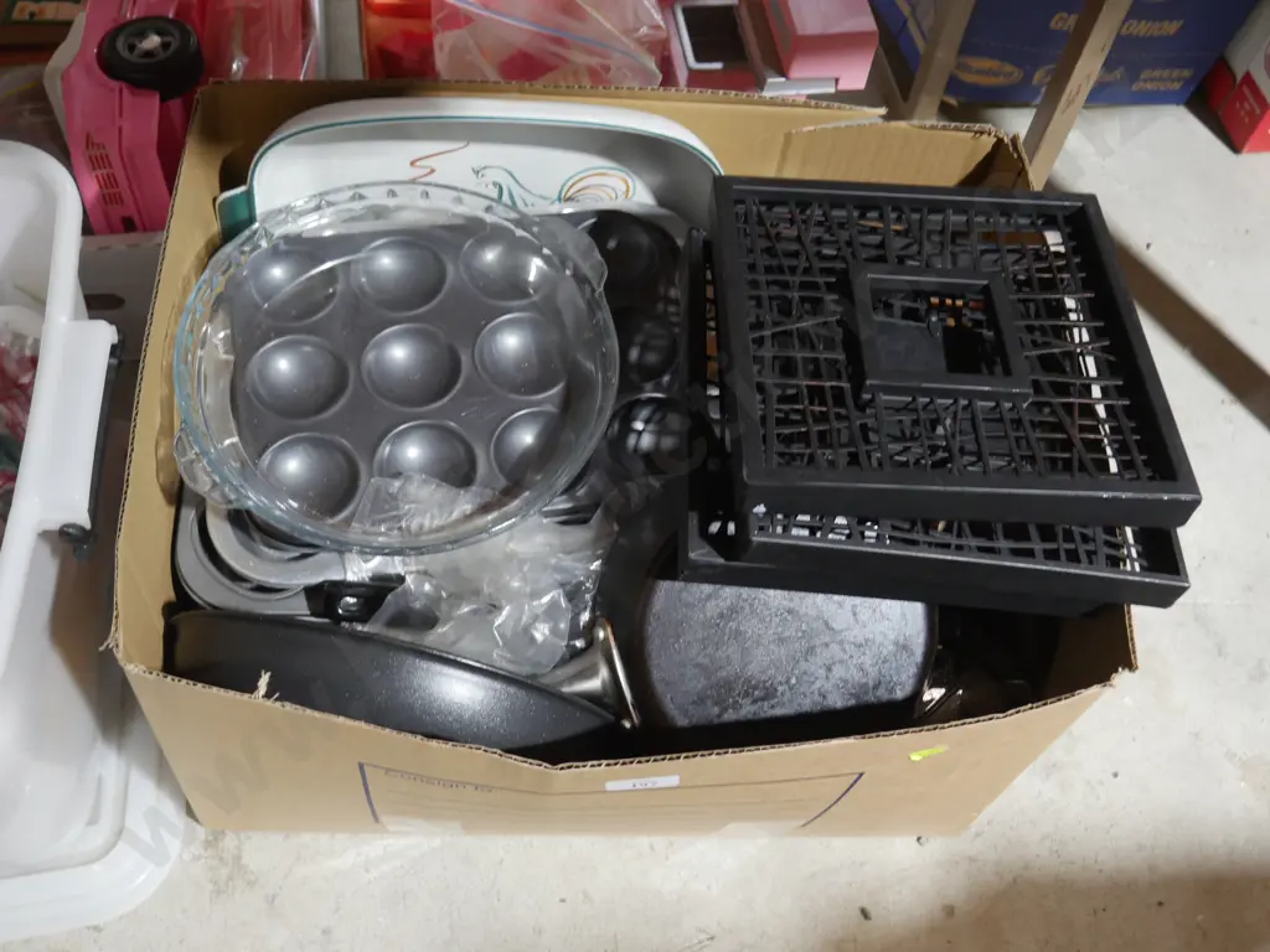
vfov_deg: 37.7
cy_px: 476
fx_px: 1394
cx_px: 635
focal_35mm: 38
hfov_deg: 49.0
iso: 1250
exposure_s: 1/60
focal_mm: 19
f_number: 4.1
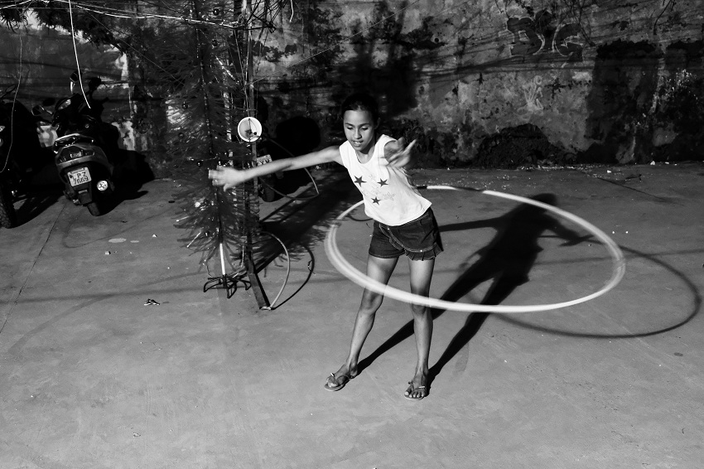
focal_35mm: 36
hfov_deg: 53.2
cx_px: 352
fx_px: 704
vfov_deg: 36.8
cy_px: 234
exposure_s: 1/60
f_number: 4.2
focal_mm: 24.3
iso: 4000
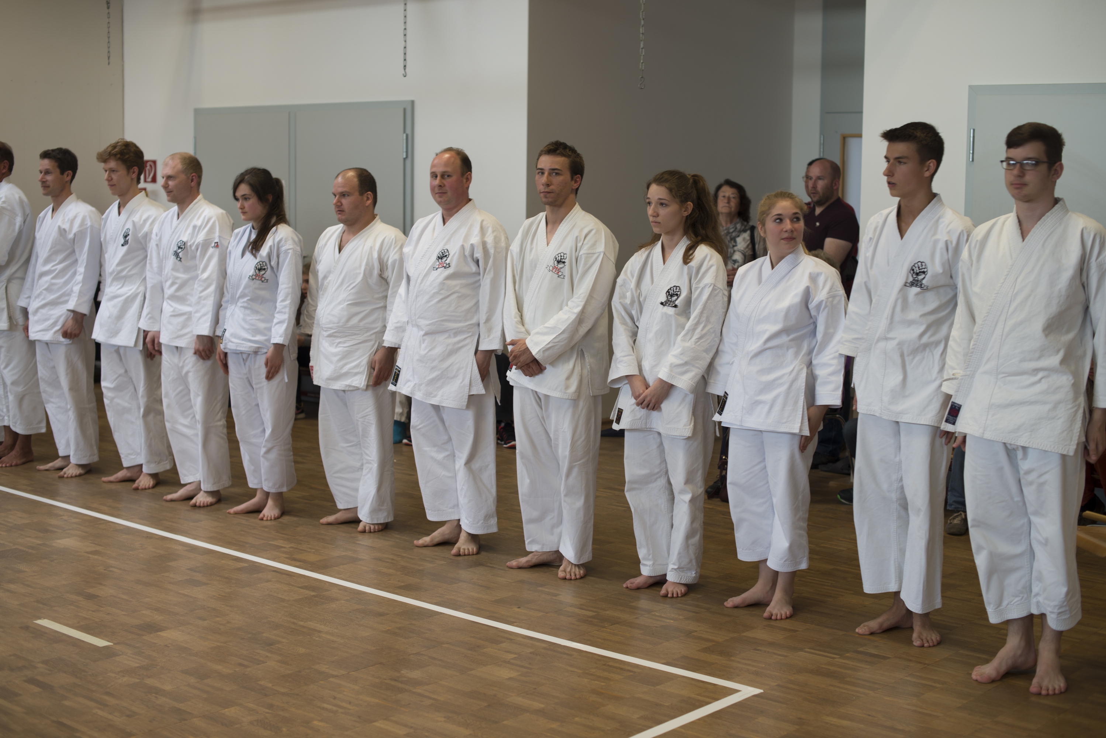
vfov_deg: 27.0
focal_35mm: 50
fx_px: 1536
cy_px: 369
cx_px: 553
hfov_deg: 39.6
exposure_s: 1/50
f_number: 3.2
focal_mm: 50
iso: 100
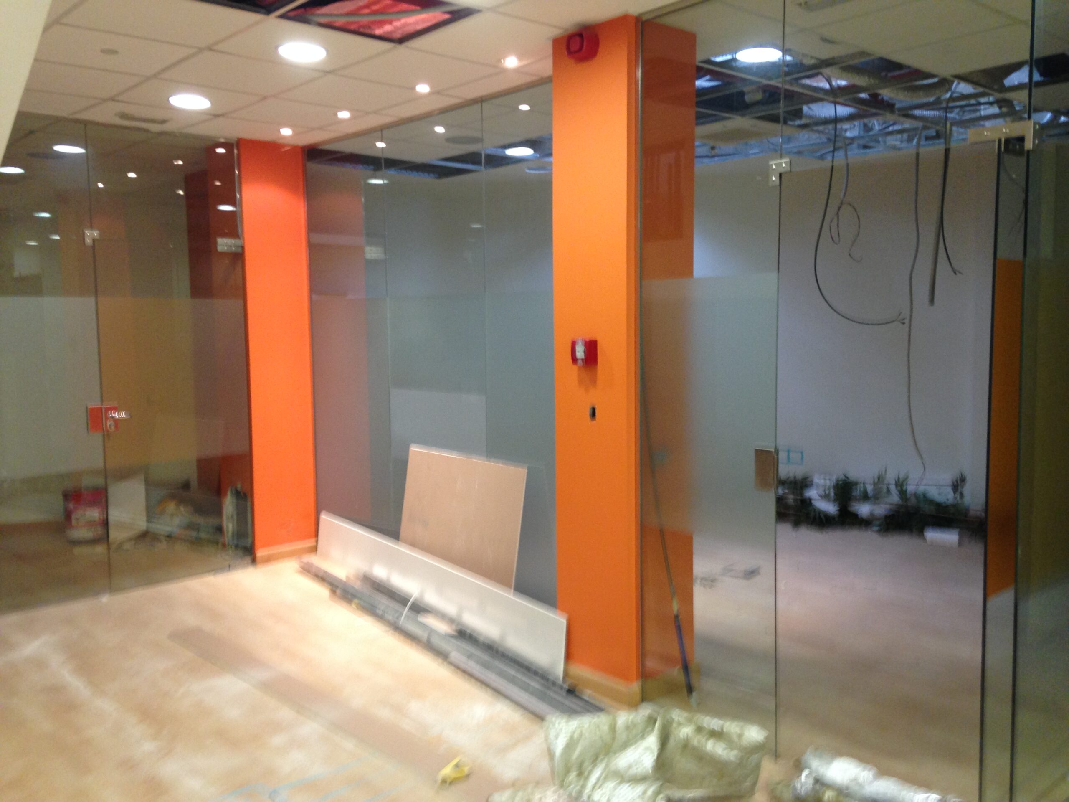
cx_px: 534
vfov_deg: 42.9
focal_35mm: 33
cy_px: 401
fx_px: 1019
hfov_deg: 55.4
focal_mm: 4.12
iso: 160
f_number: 2.4
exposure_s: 1/20
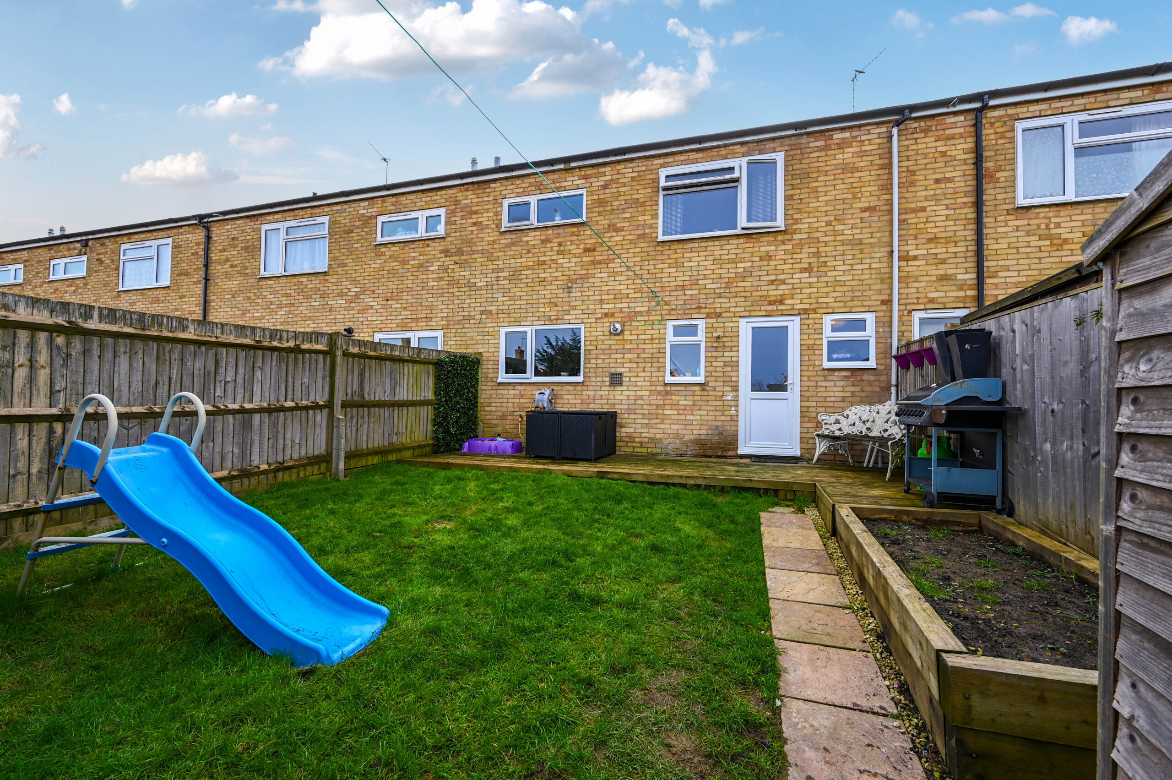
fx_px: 455
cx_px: 586
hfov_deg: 104.3
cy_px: 390
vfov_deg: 81.1
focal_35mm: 14
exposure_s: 1/200
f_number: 8
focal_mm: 14
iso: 250
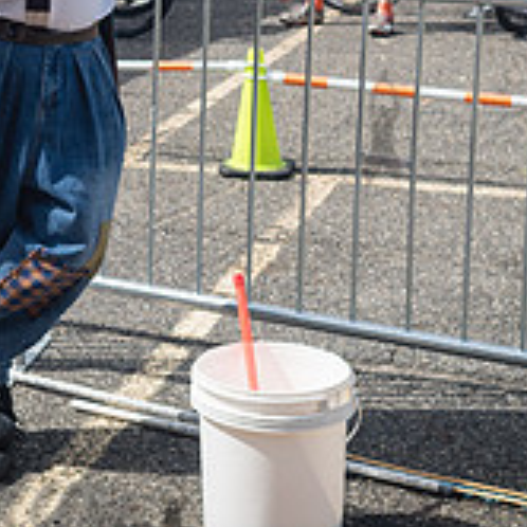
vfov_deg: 16.3
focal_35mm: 104
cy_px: -30
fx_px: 1791
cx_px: -29
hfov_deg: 16.3
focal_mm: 35
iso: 200
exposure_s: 1/1600
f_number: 4
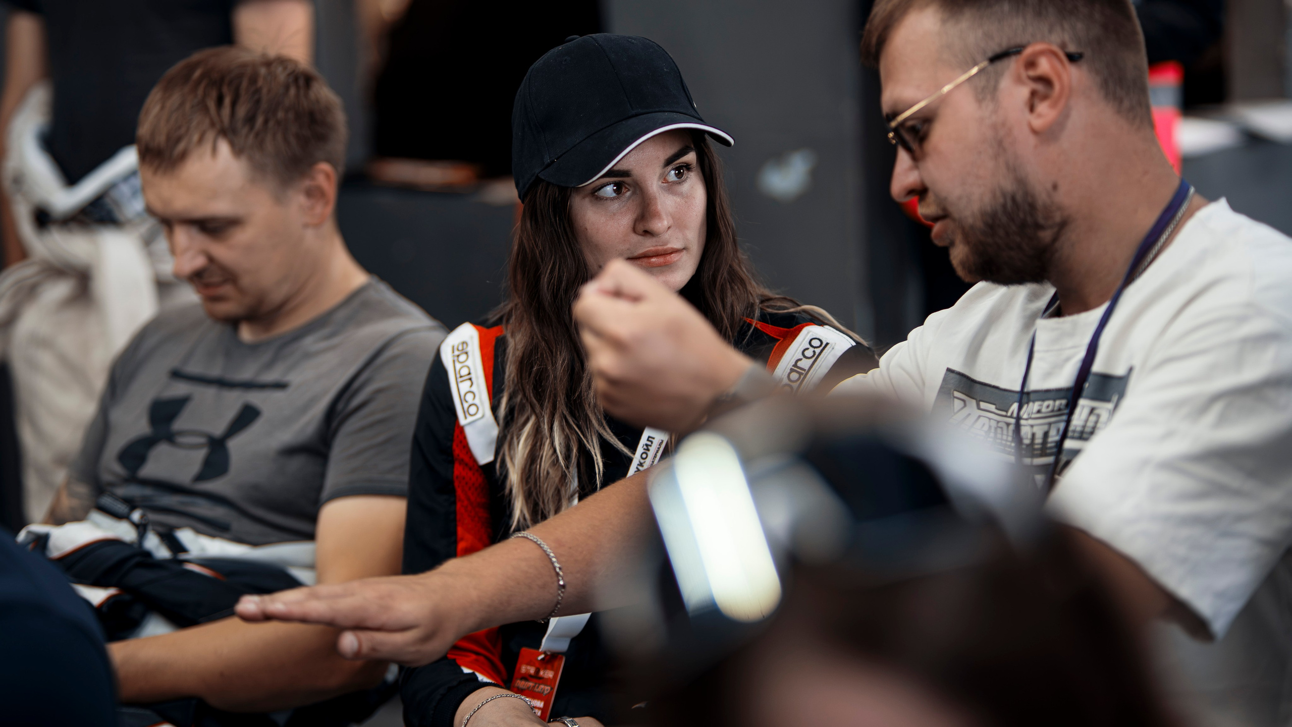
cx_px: 646
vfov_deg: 13.6
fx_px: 3051
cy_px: 317
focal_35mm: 89
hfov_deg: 23.9
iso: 250
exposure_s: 1/125
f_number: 1.8
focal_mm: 85
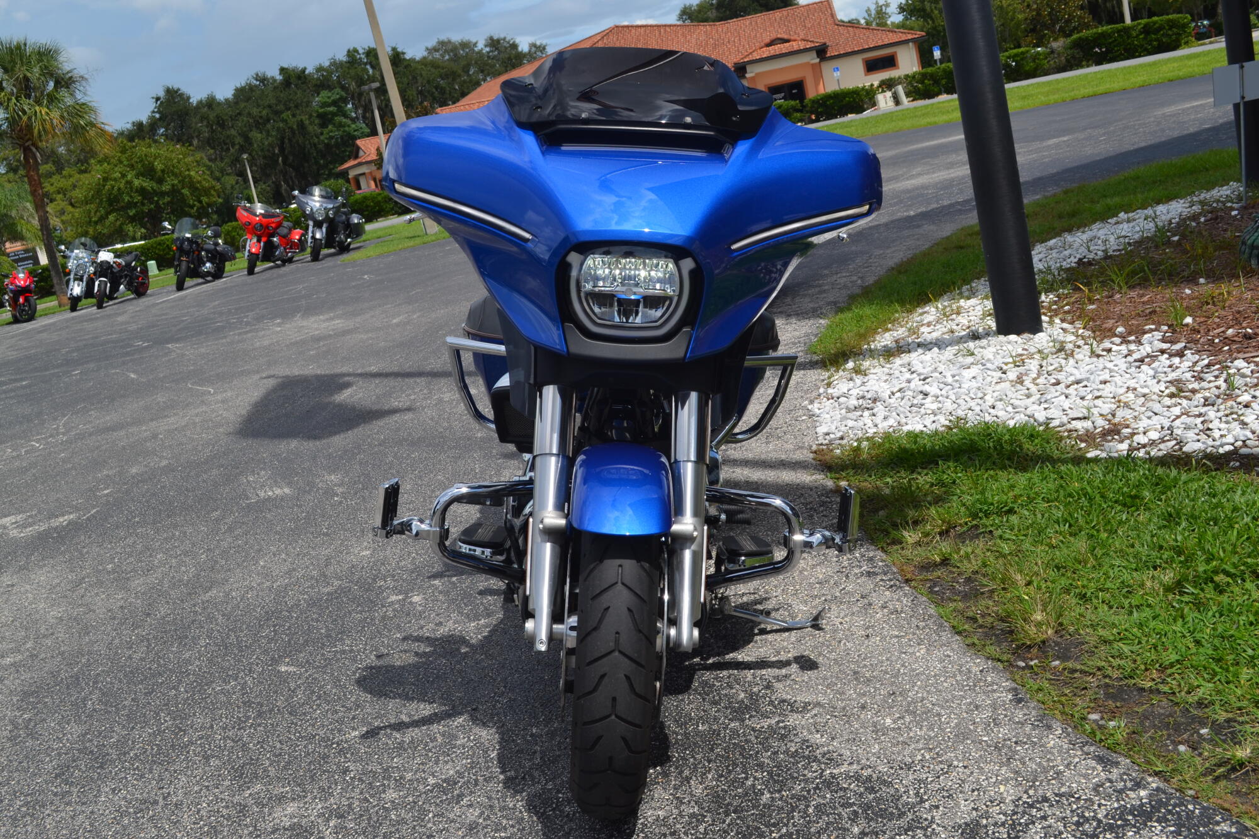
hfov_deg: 53.1
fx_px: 1259
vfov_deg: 36.9
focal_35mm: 36
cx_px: 630
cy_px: 420
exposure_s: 1/250
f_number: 8
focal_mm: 24
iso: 100
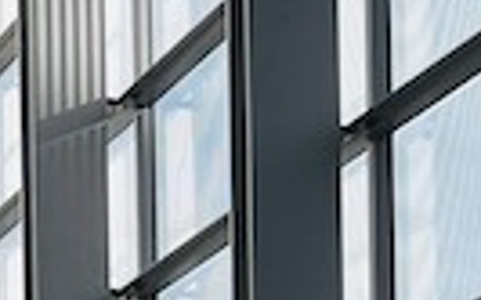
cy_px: 900
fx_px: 2778
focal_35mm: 212
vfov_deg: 5.8
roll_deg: +1.7
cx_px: -145
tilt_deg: -0.9
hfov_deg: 9.7
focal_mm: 5.7
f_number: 1.5
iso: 50
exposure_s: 1/743
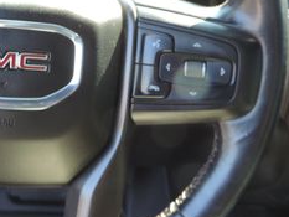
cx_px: 37
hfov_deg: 28.4
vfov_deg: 22.0
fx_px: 551
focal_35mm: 66
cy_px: 46
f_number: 3
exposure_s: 1/30
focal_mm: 4.3
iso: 100
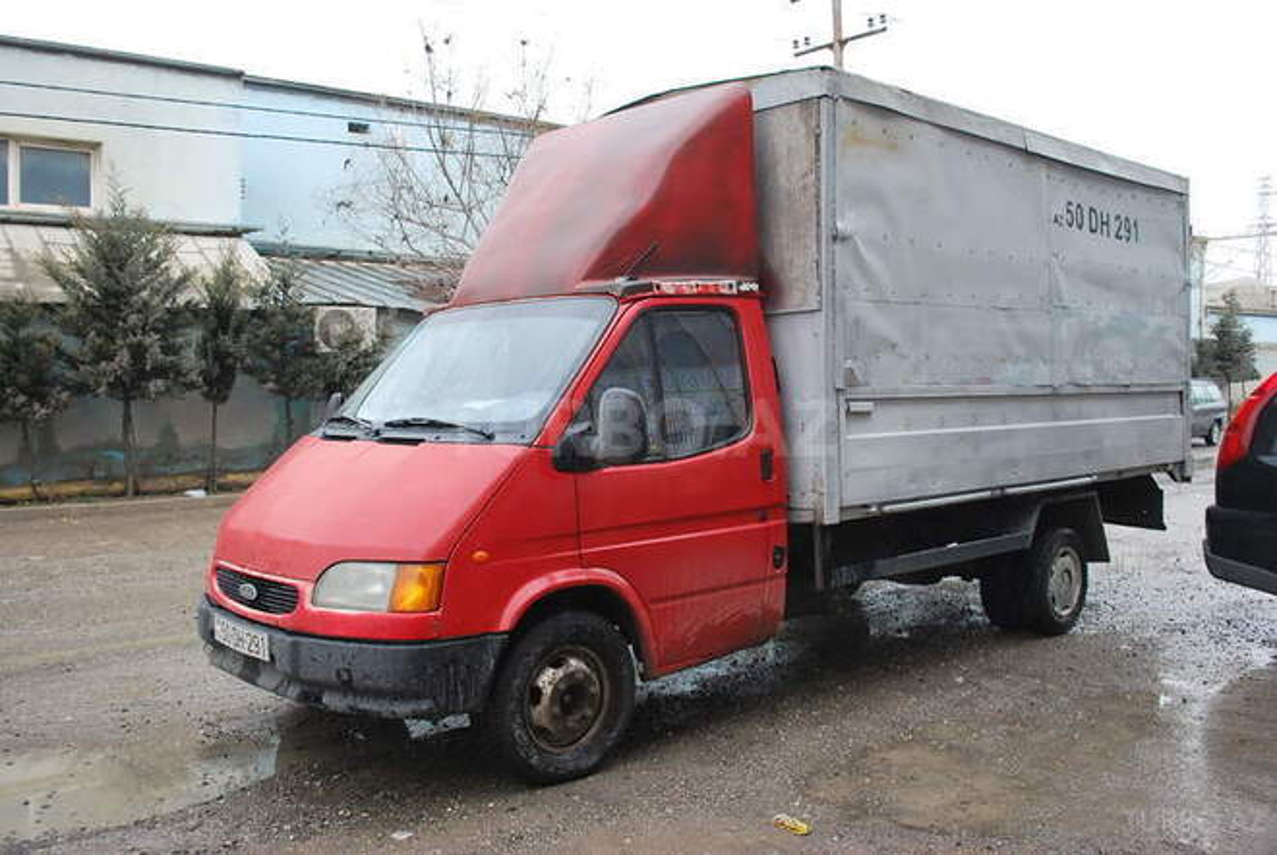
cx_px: 638
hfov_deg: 57.2
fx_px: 1172
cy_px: 428
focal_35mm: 33
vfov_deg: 40.1
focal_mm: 22
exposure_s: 1/60
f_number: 4
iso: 200
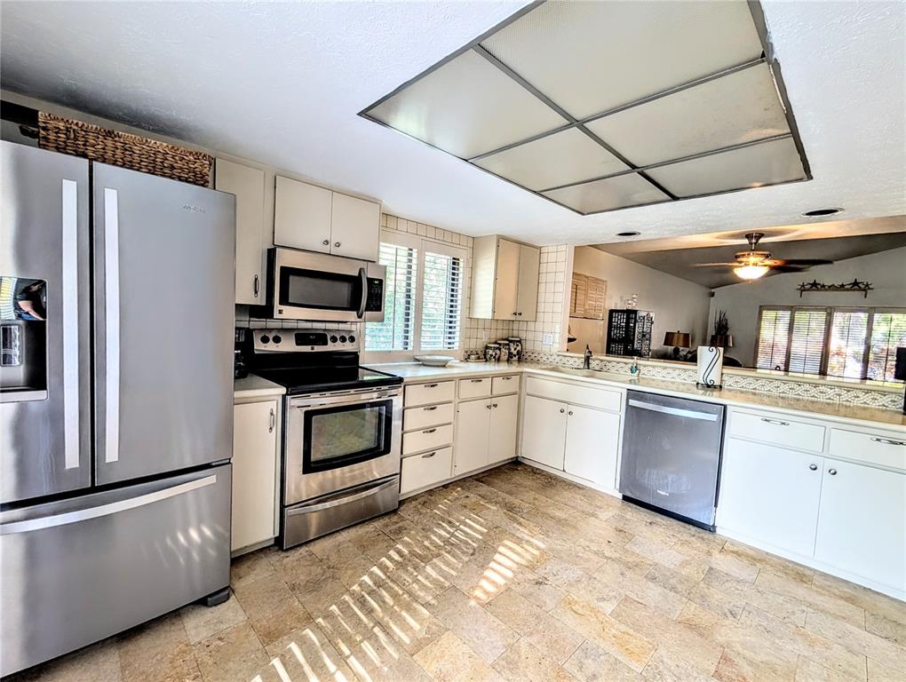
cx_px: 453
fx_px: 315
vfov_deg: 94.6
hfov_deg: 110.5
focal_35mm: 12
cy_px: 341
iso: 51
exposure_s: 1/40
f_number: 1.7
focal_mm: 2.02
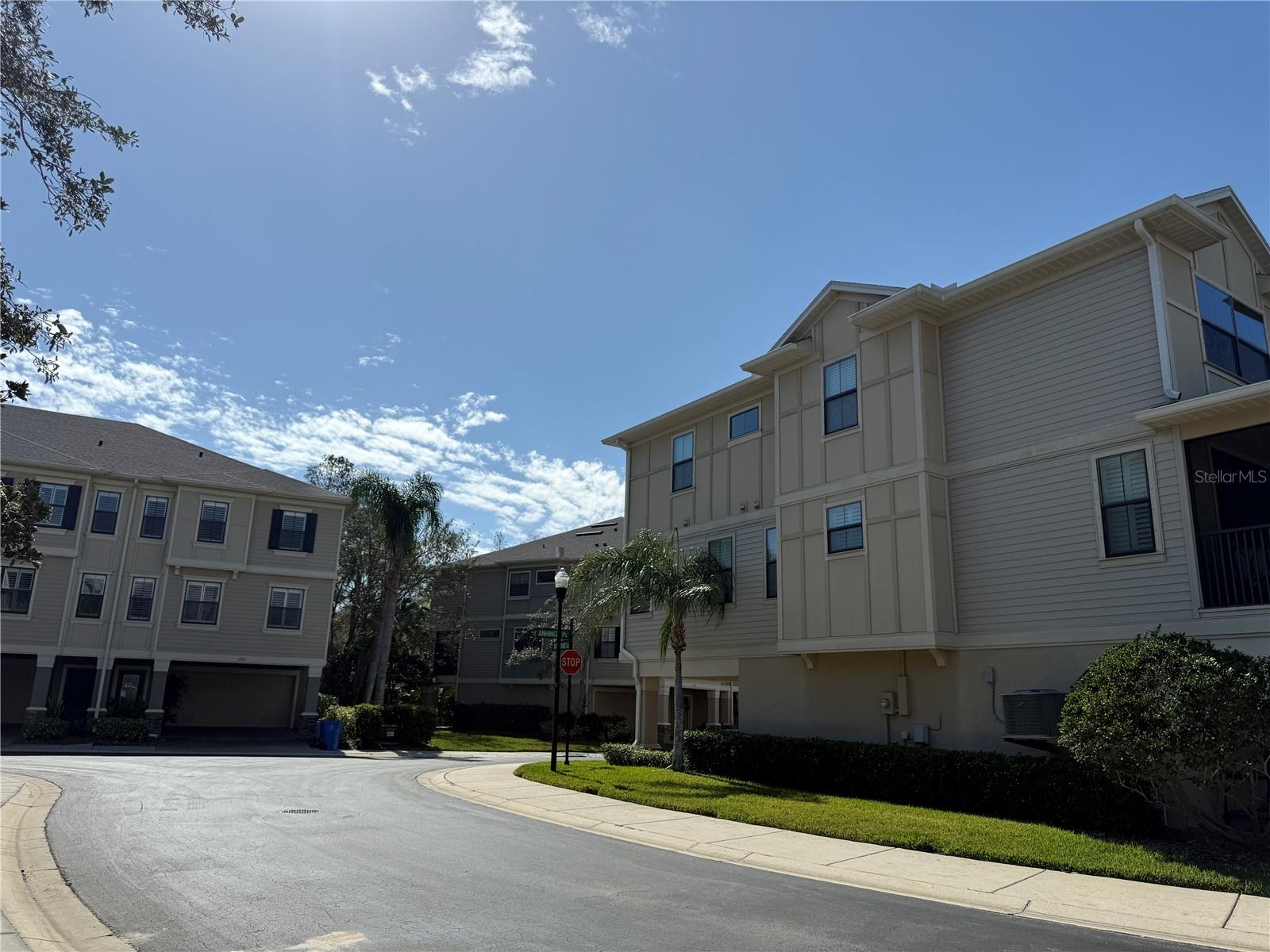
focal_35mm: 24
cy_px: 476
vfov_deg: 56.8
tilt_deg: +13.7
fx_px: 881
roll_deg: -1.9
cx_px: 635
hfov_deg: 71.6
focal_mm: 6.76
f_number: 1.78
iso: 80
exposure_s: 1/10309
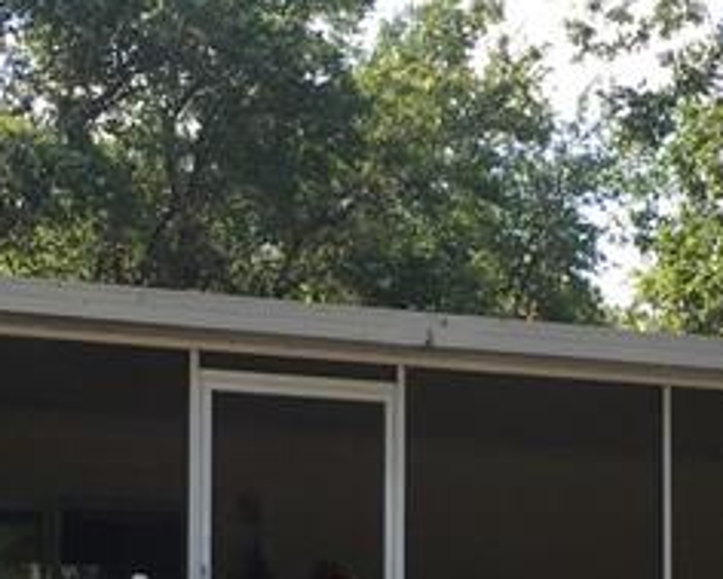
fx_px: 2633
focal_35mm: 123
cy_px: 634
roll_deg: -0.3
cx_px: 475
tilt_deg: +3.9
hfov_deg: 15.6
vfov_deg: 12.3
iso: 25
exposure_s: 1/490
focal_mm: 4.15
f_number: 2.2
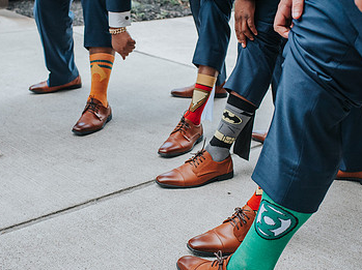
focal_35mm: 56
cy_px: 126
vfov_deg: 26.0
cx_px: 154
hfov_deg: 34.3
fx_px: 585
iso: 900
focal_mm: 35
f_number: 4
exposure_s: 1/2000
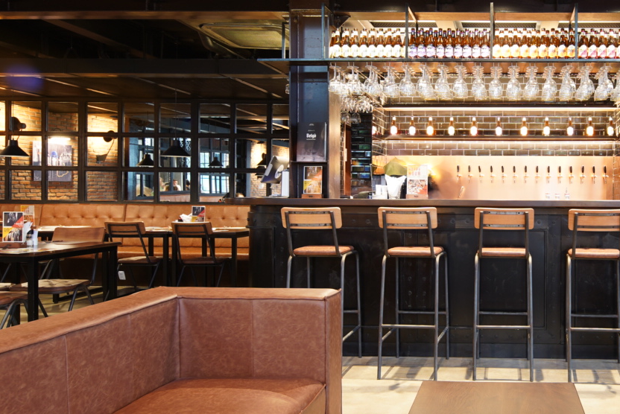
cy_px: 86
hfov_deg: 53.1
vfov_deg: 38.6
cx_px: 502
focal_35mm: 33
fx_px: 569
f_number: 7.1
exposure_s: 4
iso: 100
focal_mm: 17
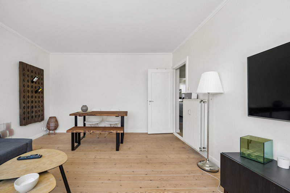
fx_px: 105
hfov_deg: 108.3
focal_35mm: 13
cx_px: 145
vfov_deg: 85.4
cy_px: 96
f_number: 5.6
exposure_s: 1/50
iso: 250
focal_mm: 13
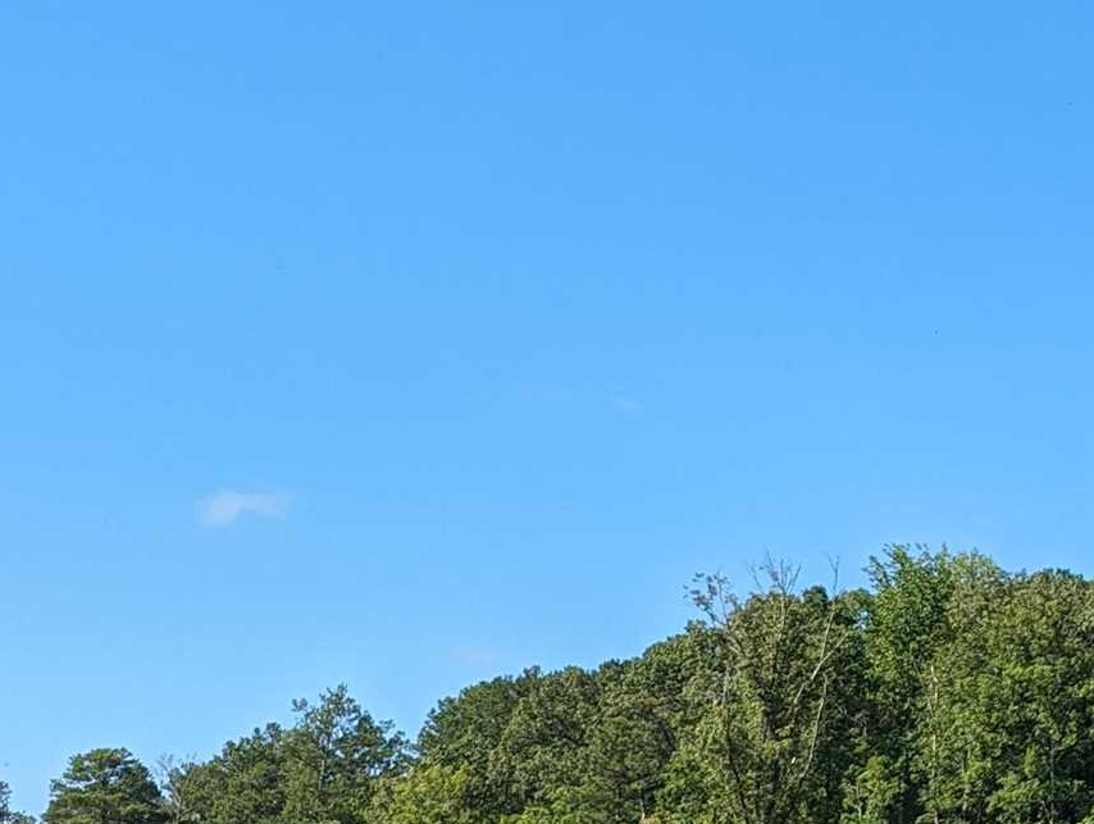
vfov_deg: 17.1
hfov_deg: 19.9
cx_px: 1600
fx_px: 2722
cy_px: 584
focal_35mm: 86
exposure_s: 1/1068
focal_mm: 6.81
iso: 47
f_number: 1.85
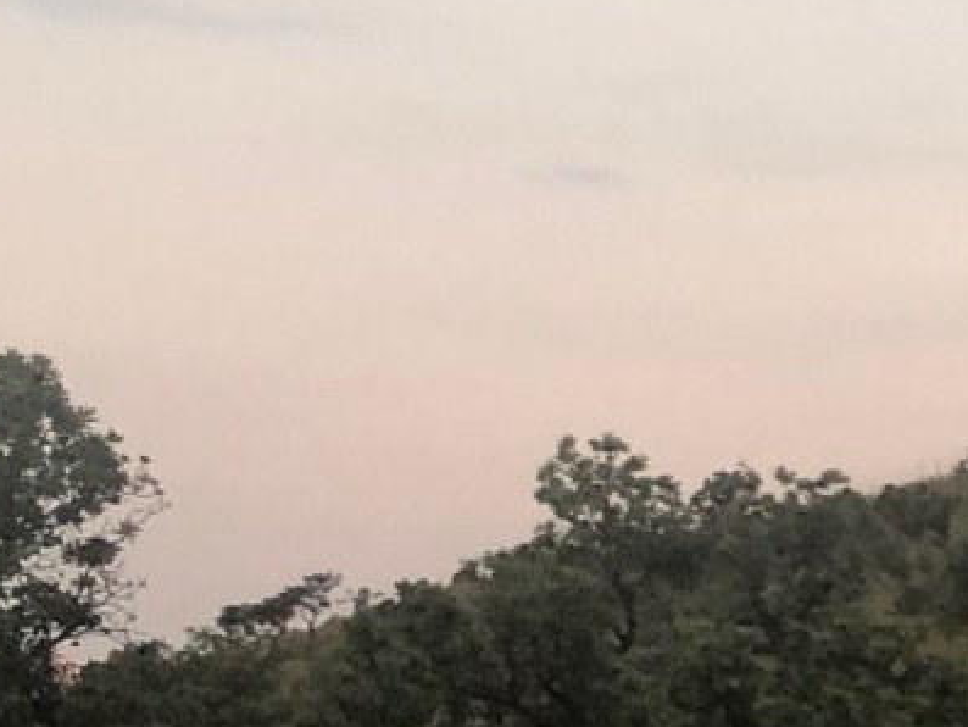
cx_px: 2085
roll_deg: +3.4
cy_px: 717
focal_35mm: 127
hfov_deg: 13.0
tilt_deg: +4.4
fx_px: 3552
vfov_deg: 11.6
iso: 40
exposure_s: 1/25
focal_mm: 4
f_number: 1.8
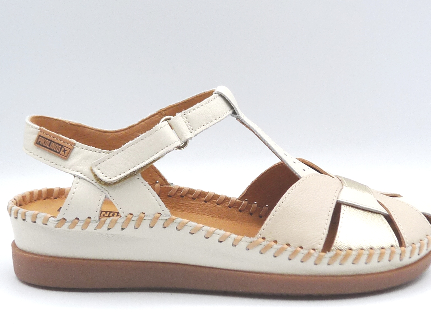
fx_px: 747
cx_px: 224
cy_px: 169
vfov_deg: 24.4
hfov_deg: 32.2
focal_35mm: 60
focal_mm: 5
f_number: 5
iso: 100
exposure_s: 1/200
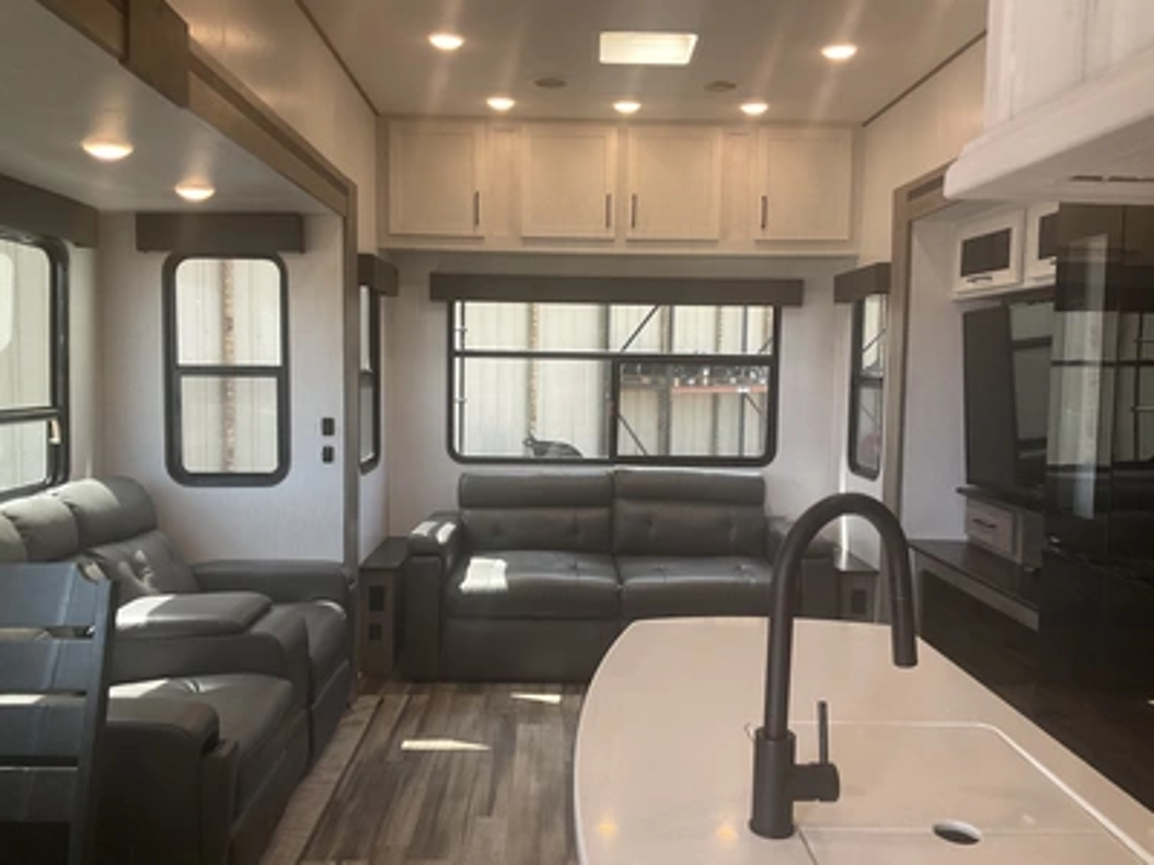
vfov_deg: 48.2
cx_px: 577
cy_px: 432
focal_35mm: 29
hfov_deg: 61.7
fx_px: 967
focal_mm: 3
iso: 64
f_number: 1.8
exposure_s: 1/119
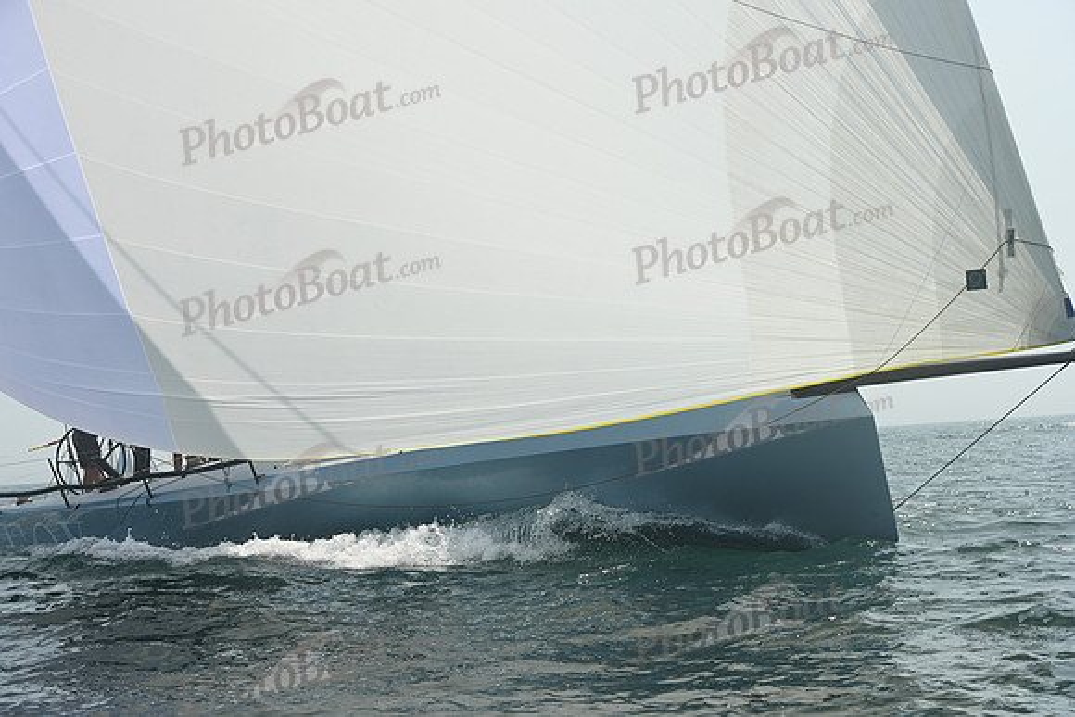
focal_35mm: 70
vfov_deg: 19.5
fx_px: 2091
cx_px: 538
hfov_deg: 28.8
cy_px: 358
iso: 320
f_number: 9
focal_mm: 70
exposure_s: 1/1250
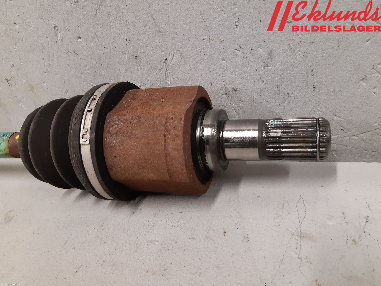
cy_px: 143
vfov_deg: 53.1
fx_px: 286
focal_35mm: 26
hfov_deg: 67.3
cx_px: 190
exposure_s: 1/50
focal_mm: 3.93
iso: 200
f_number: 1.7
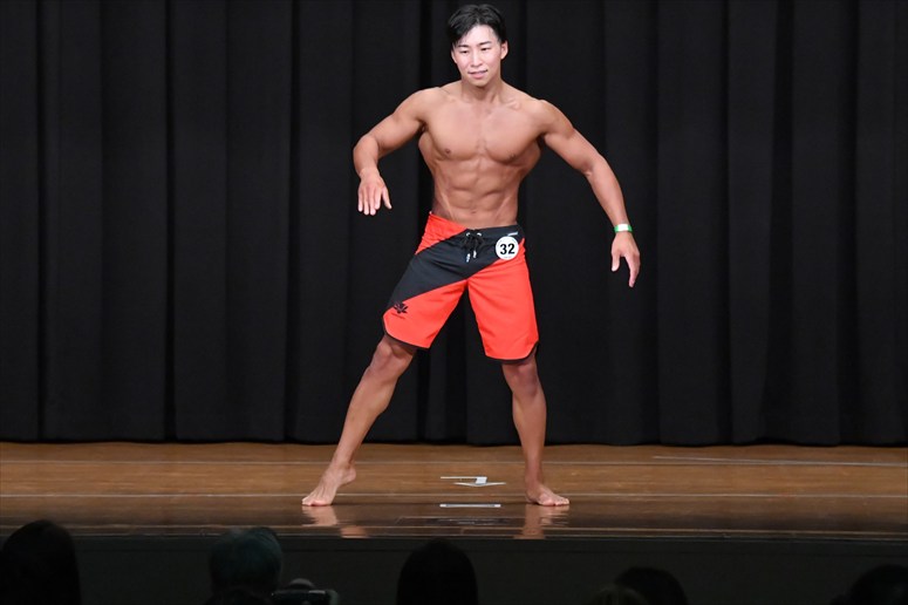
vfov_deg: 6.1
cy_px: 302
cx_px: 454
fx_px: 5672
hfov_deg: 9.2
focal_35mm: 225
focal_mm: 150
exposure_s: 1/400
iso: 8000
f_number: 5.6
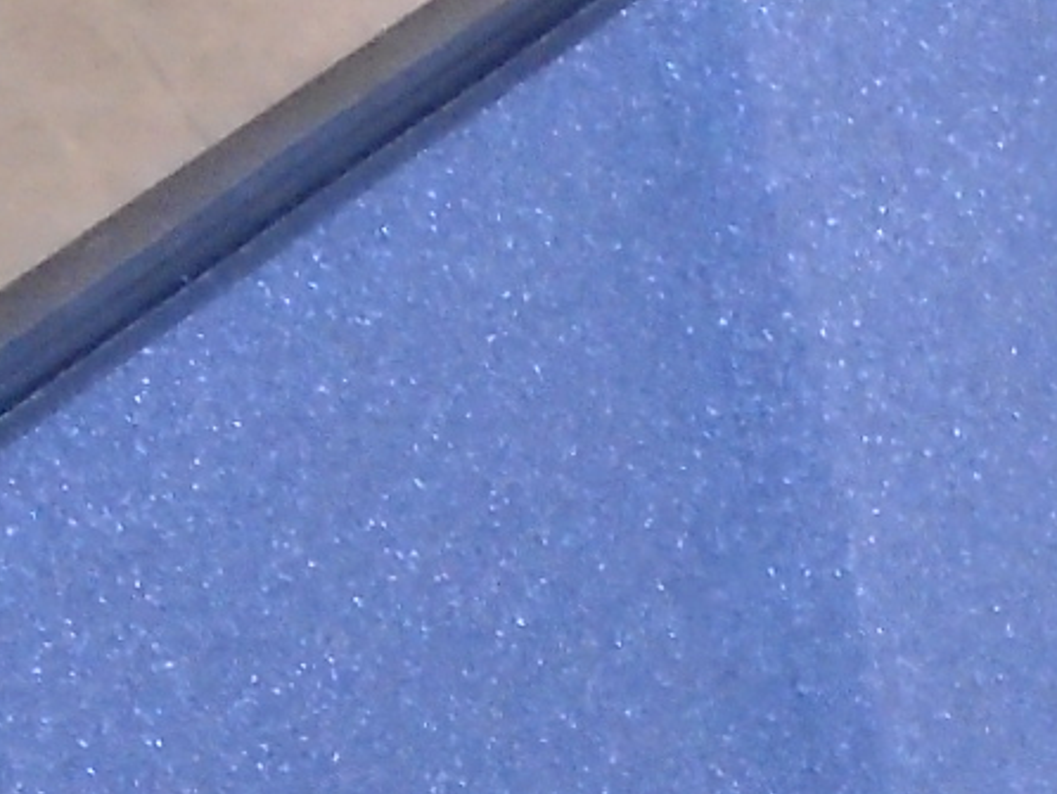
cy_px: 1725
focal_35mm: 180
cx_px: 1289
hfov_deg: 10.8
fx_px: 5499
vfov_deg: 7.8
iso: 400
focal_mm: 5.5
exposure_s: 1/40
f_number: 3.5
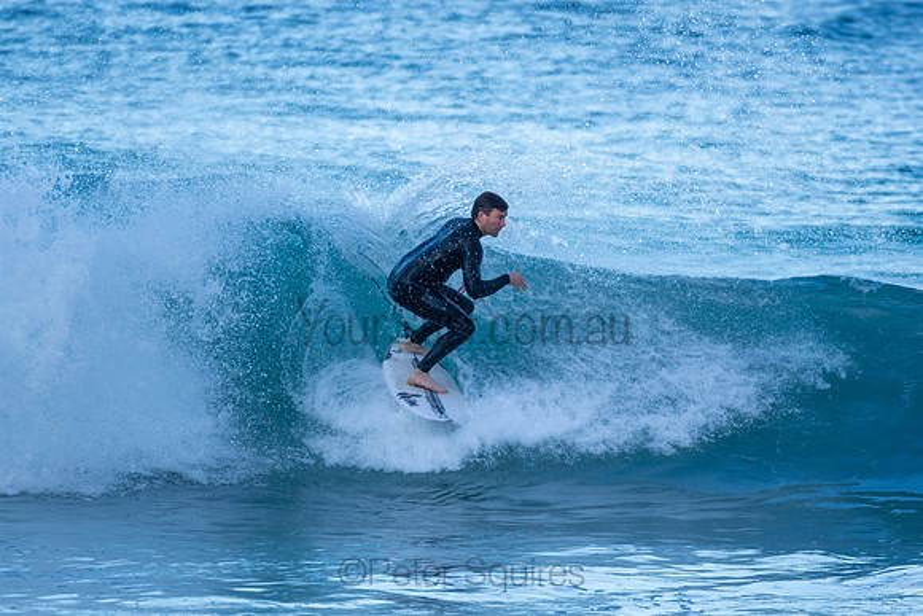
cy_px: 308
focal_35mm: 750
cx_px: 462
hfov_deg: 2.7
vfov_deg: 1.8
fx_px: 19233
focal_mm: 500
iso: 360
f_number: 5.6
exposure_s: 1/1000
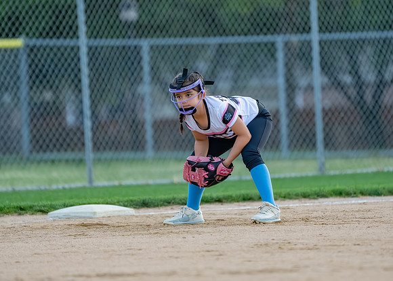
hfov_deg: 3.7
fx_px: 6148
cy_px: 132
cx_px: 203
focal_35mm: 551
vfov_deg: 2.6
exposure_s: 1/1250
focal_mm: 400
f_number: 5.6
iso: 2500
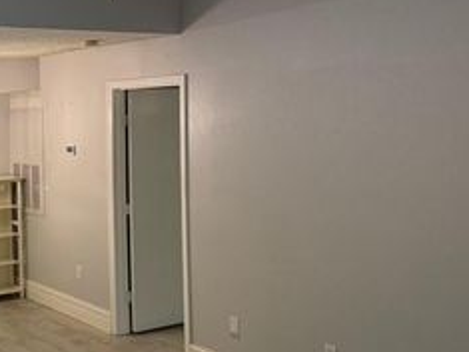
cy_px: 157
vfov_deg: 28.5
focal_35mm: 51
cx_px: -18
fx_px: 691
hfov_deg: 33.7
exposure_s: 1/182
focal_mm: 6.76
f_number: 1.78
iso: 200
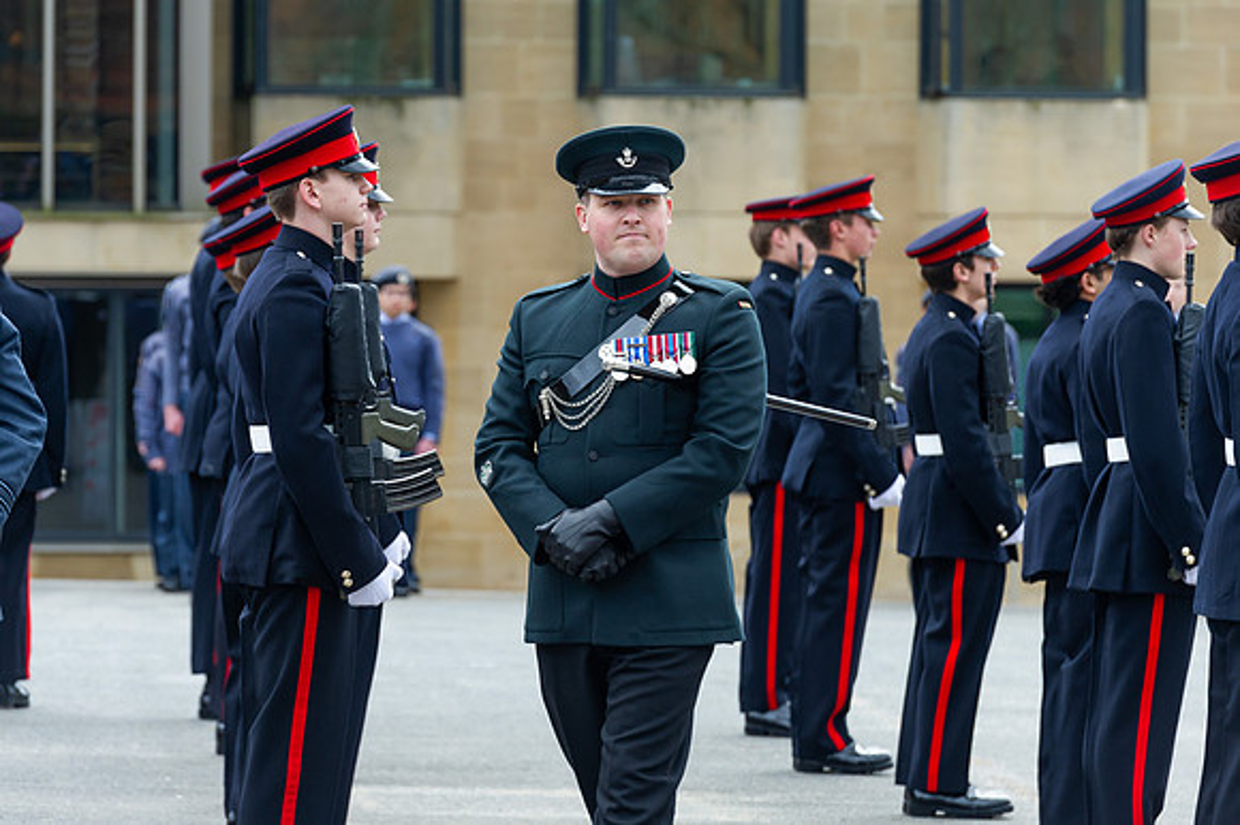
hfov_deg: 9.3
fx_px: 7653
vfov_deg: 6.2
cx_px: 638
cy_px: 388
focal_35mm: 222
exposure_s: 1/250
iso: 800
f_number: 6.3
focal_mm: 200
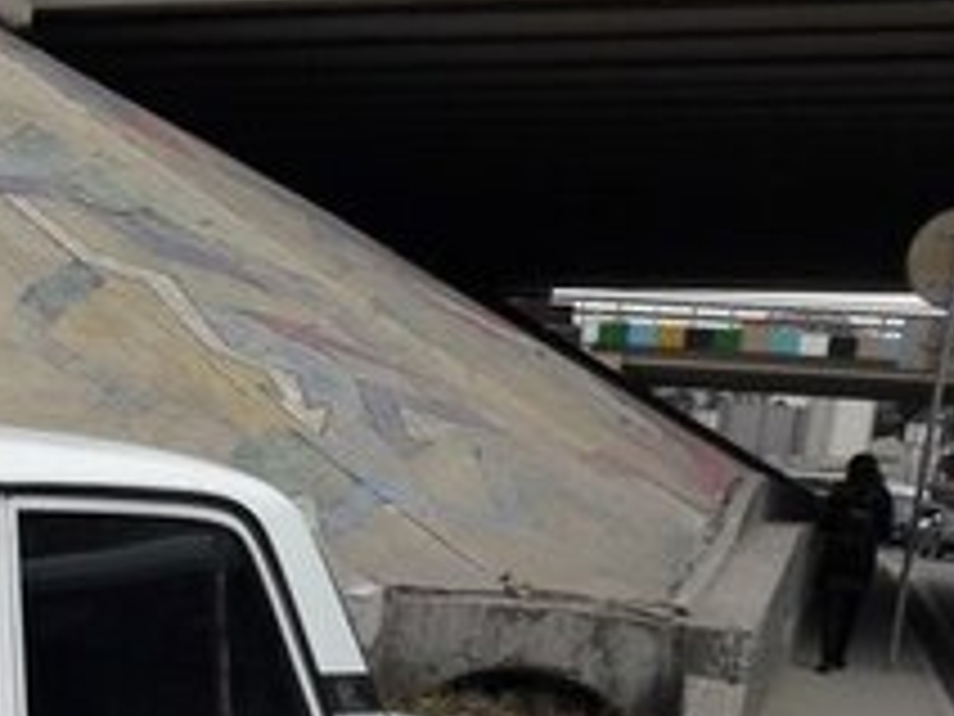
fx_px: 2398
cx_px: -302
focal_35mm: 87
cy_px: 984
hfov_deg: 20.5
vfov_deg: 15.9
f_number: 1.9
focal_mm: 3.7
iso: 40
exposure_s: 1/2532
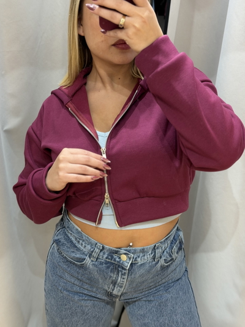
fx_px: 453
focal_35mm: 48
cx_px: 122
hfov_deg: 30.3
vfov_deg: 39.6
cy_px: 164
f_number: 1.78
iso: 125
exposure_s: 1/50
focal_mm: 6.76
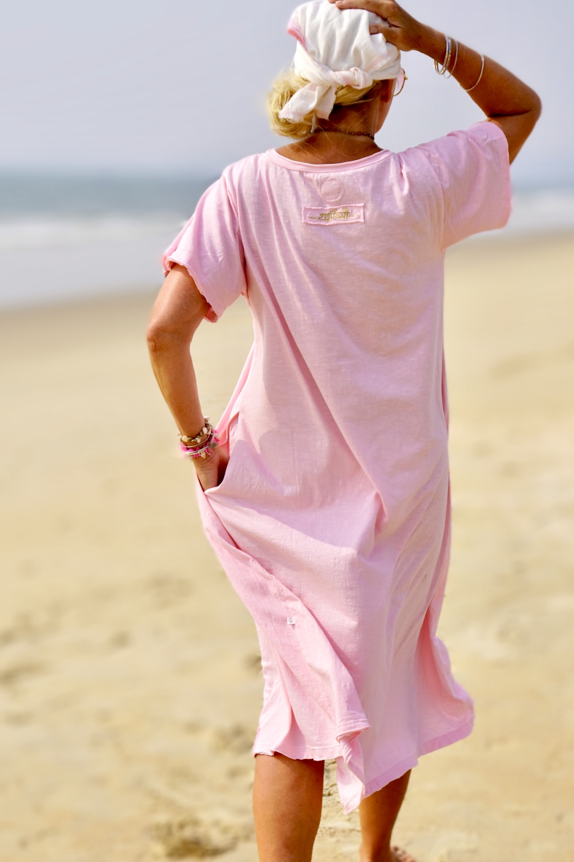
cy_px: 489
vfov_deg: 35.0
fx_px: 1363
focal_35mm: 57
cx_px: 350
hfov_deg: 23.7
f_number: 5.6
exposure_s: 1/1000
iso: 100
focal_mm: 30
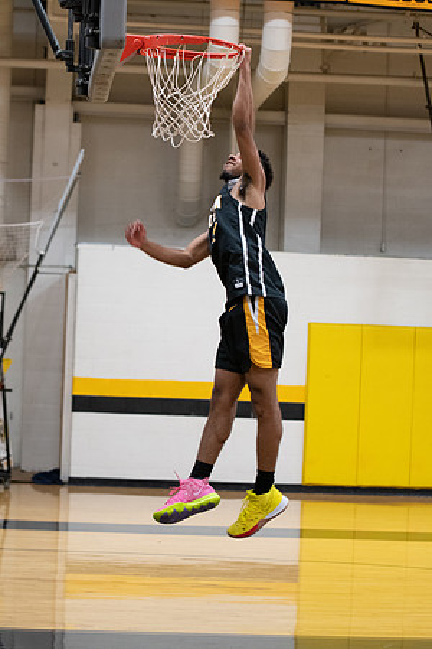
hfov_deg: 13.0
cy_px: 324
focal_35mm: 105
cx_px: 216
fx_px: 1890
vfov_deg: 19.5
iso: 2000
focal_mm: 70
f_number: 2.8
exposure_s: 1/200
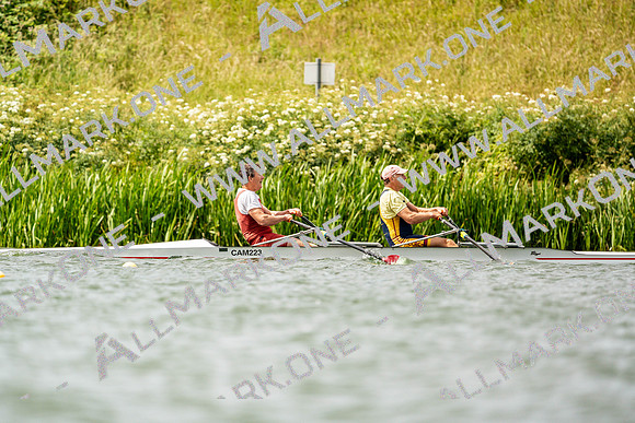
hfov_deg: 3.4
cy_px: 212
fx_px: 10585
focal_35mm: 600
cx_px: 318
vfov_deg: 2.3
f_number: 6.3
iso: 320
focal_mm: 600
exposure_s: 1/2000
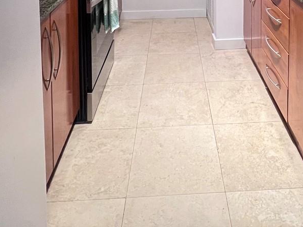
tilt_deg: -3.6
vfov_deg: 30.7
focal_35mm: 35
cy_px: -77
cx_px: 194
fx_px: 306
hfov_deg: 51.9
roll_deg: +0.2
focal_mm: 1.57
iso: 400
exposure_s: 1/60
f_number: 1.8
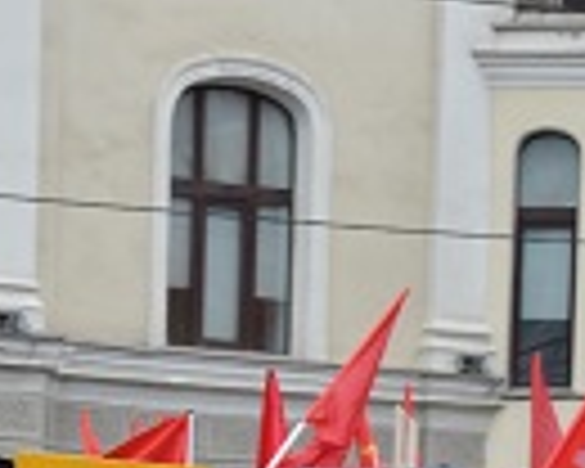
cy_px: 749
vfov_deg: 5.4
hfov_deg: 6.8
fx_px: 4900
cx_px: 335
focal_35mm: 283
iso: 200
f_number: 9
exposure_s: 1/80
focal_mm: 52
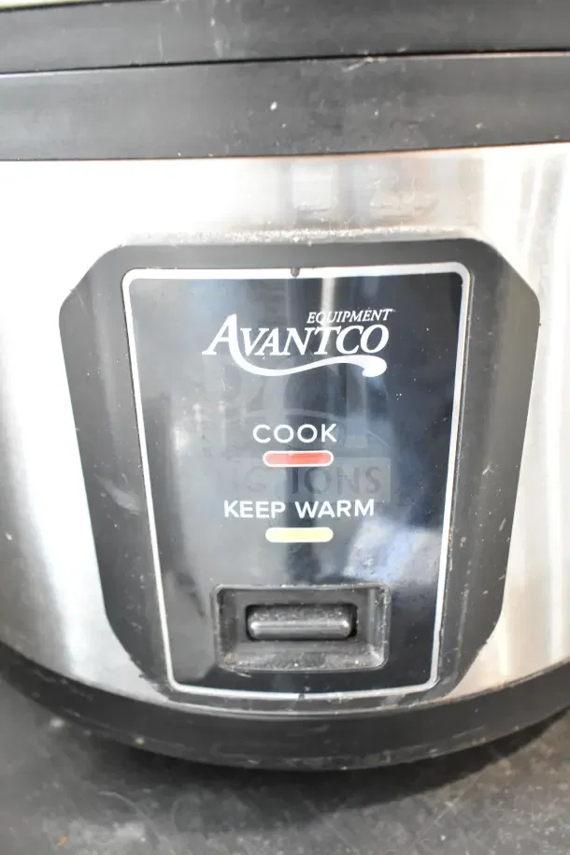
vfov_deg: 59.5
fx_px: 748
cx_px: 285
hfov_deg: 41.7
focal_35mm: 32
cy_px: 428
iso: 2800
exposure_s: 1/30
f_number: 3.8
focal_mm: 21
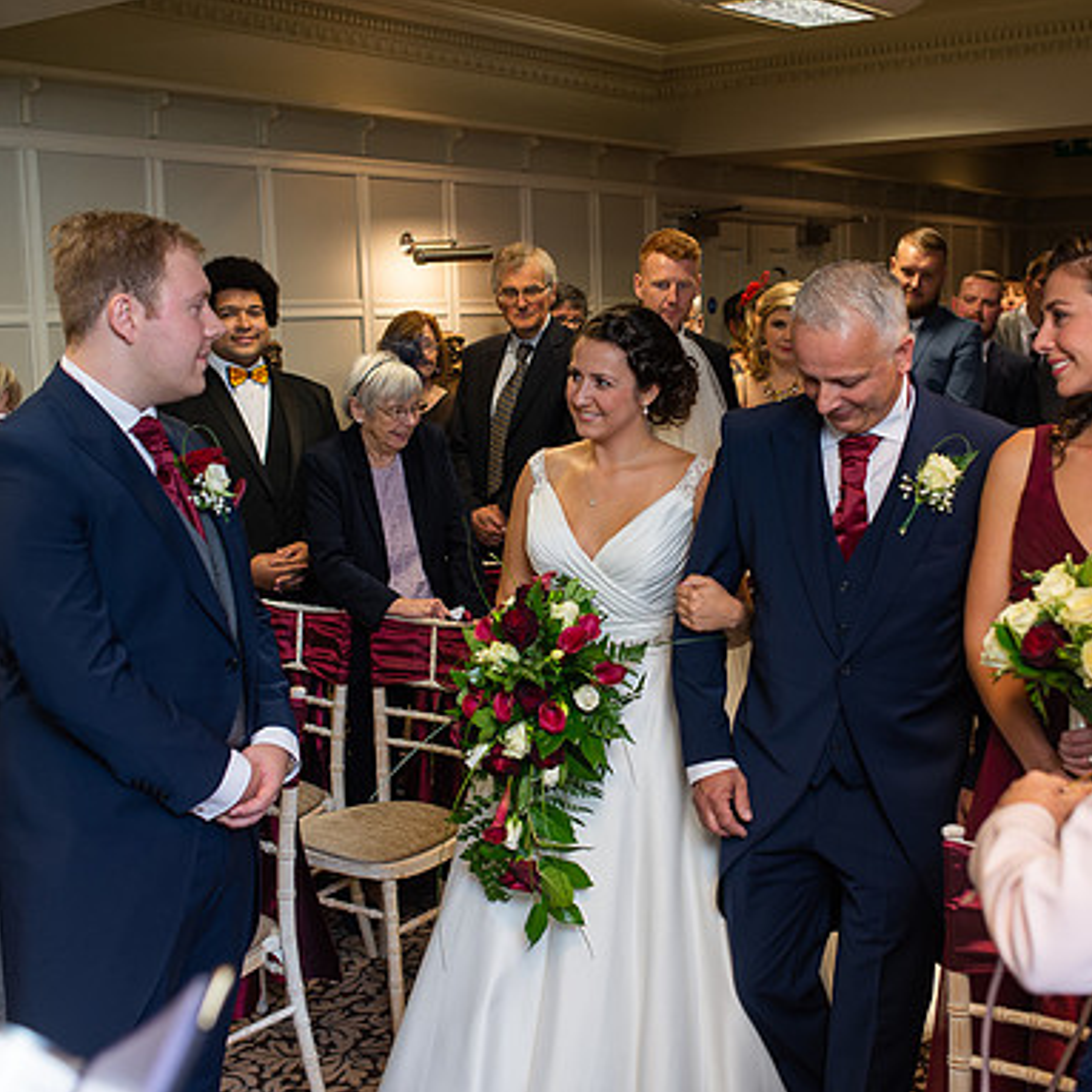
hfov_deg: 37.5
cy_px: 547
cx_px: 619
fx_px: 1606
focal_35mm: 45
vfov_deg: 37.6
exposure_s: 1/100
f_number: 3.2
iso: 400
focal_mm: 35
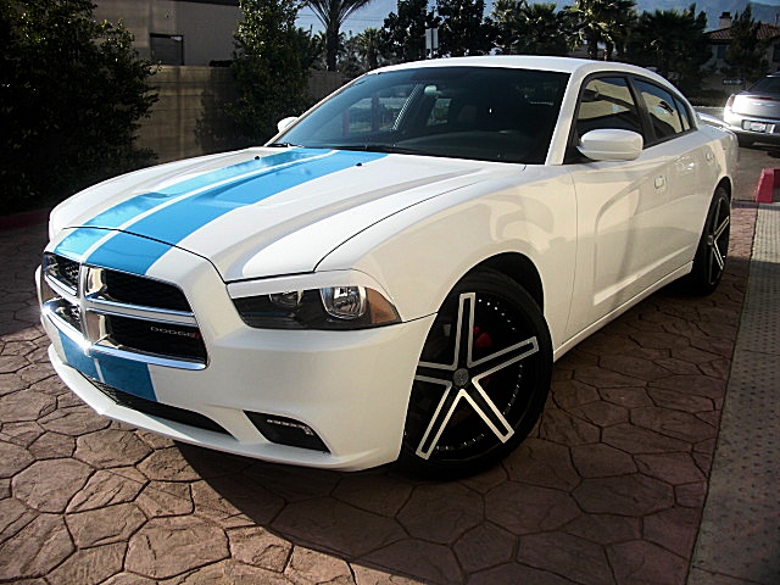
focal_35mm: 36
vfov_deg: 39.7
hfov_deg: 51.4
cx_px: 390
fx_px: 811
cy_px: 292
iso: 50
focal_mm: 6.3
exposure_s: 1/800
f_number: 2.8
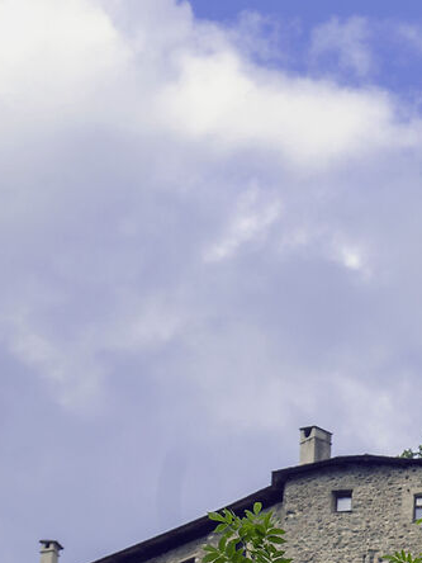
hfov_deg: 5.1
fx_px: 4568
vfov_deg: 7.0
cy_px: 600
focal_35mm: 281
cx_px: 1099
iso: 100
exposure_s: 1/125
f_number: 9
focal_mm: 54
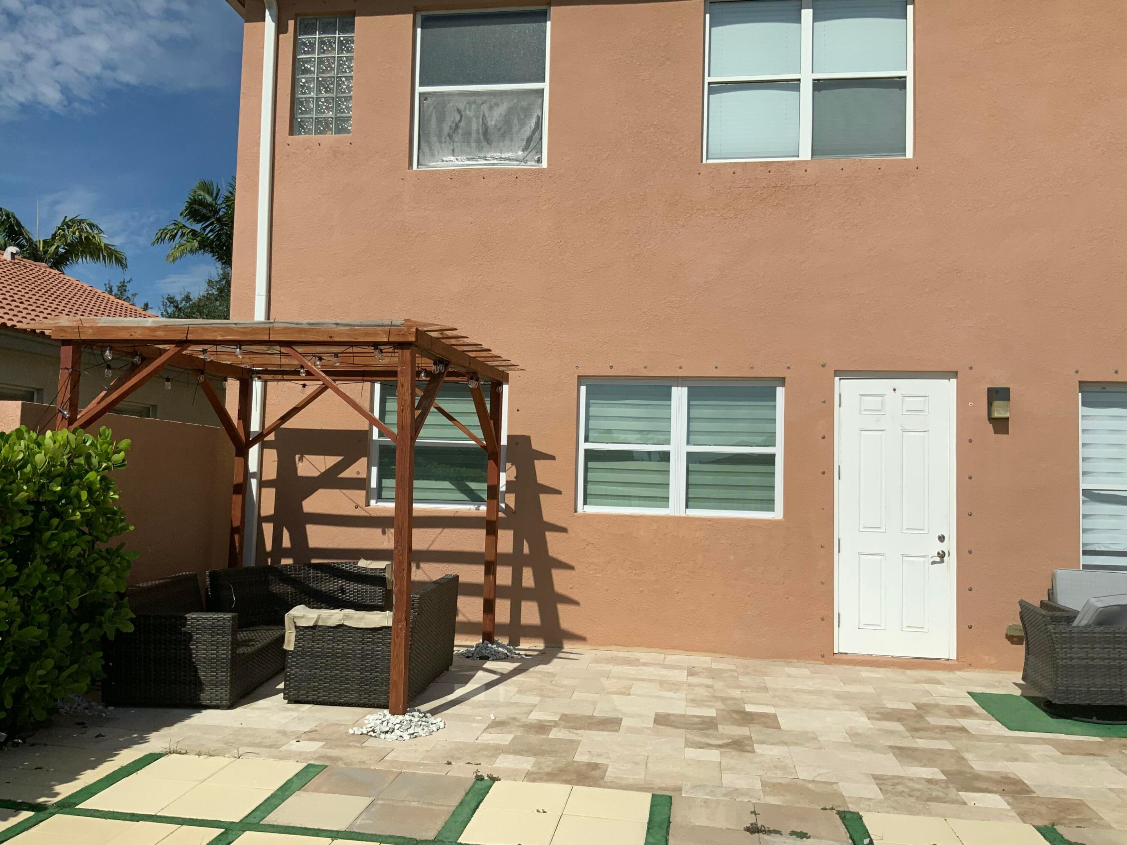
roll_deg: -0.3
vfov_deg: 48.2
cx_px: 564
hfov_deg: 61.7
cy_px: 422
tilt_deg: +3.3
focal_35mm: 29
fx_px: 944
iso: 20
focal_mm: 3
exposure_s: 1/5814
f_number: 1.8
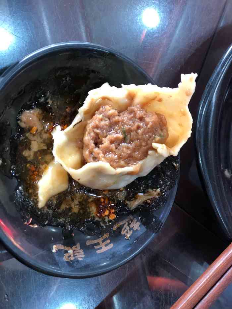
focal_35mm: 57
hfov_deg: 25.7
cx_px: 116
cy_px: 154
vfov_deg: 33.8
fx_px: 509
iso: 160
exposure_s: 1/30
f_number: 2.8
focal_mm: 6.6
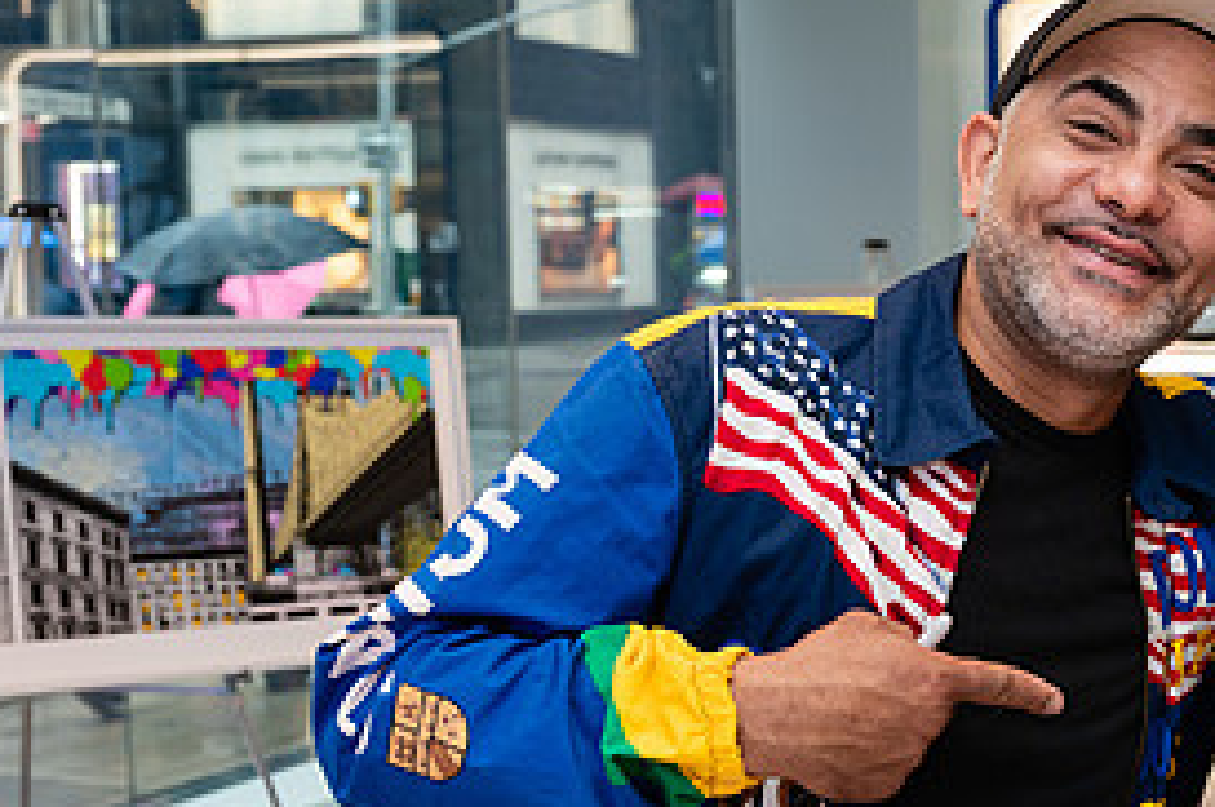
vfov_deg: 21.1
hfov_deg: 30.2
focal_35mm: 64
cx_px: 1068
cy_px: 501
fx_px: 2157
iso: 400
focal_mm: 28
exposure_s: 1/160
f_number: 4
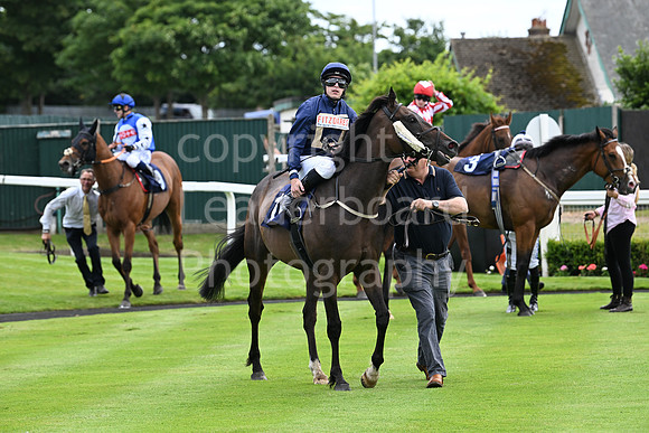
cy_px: 216
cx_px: 324
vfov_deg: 7.4
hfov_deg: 11.1
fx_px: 3336
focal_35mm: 185
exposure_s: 1/640
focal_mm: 185
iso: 400
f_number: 5.6
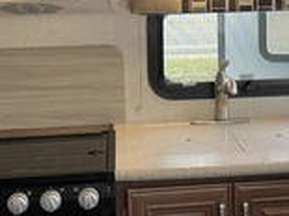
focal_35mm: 75
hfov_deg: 25.9
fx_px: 626
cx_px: 190
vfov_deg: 19.1
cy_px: 4
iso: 64
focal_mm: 3
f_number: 1.8
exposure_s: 1/122
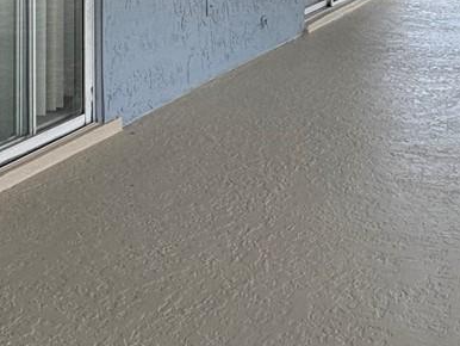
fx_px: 771
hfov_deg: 30.3
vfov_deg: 22.8
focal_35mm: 58
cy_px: -93
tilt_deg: -4.4
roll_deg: -1.5
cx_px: 486
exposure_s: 1/107
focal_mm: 2.22
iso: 40
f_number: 2.2
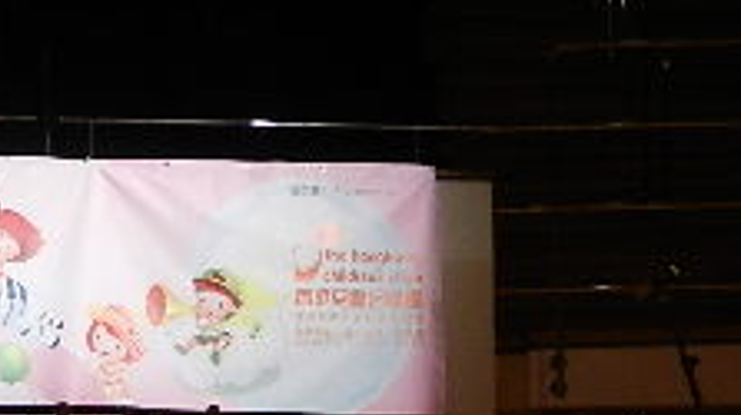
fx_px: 5595
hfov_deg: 7.5
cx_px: -43
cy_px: 515
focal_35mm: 285
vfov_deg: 4.2
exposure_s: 1/30
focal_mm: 16.3
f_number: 4.9
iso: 360
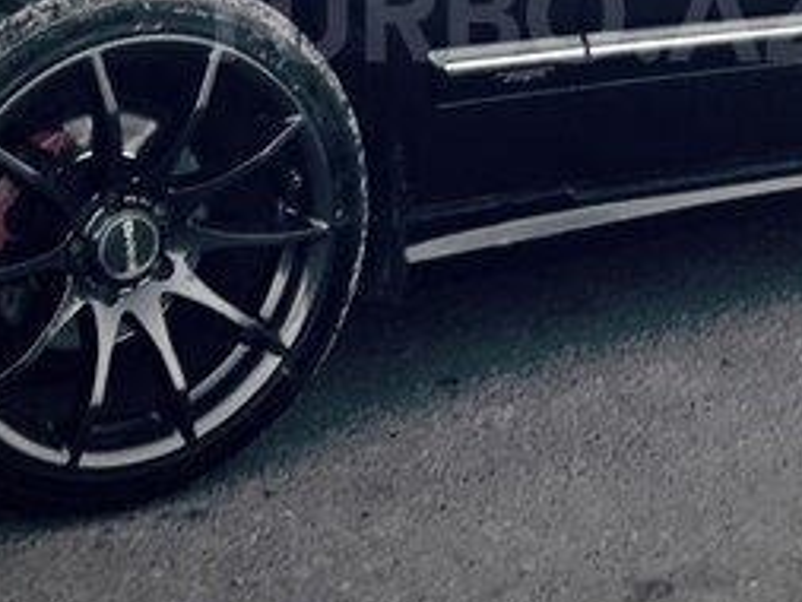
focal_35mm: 73
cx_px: 514
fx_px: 1692
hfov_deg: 26.6
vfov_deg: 19.6
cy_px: 14
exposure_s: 1/33
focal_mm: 3.7
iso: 125
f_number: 1.9
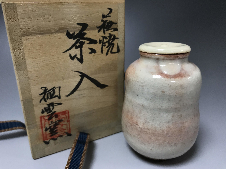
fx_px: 183
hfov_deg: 63.4
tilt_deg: -19.6
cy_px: 84
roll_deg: +0.7
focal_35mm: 28
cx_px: 113
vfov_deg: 49.7
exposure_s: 1/30
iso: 32
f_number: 1.8
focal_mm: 3.99
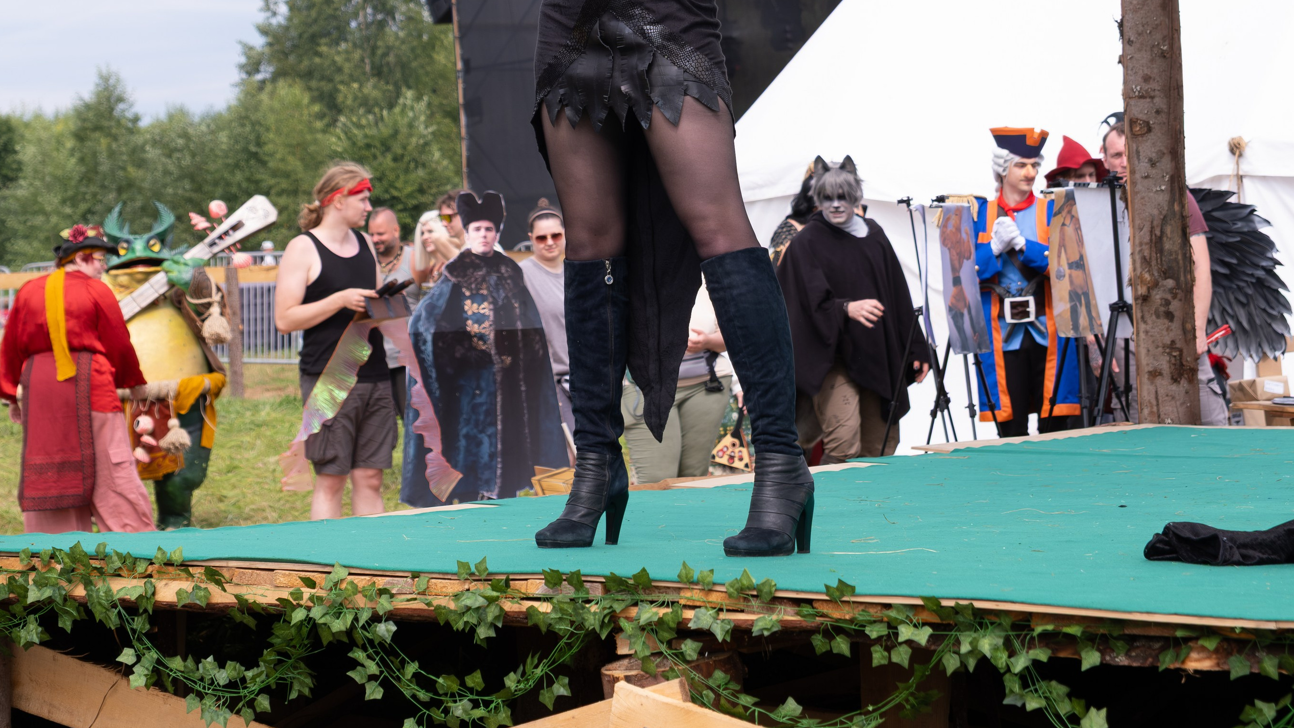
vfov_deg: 12.9
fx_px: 3156
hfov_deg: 23.2
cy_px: -113
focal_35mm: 92
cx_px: 649
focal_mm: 38.8
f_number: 3.6
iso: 250
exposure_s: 1/1600
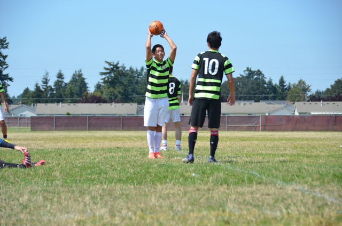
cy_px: 113
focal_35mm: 158
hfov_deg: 13.1
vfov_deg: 8.7
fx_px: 1493
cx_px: 171
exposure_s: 1/1600
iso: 400
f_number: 5.6
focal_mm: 105
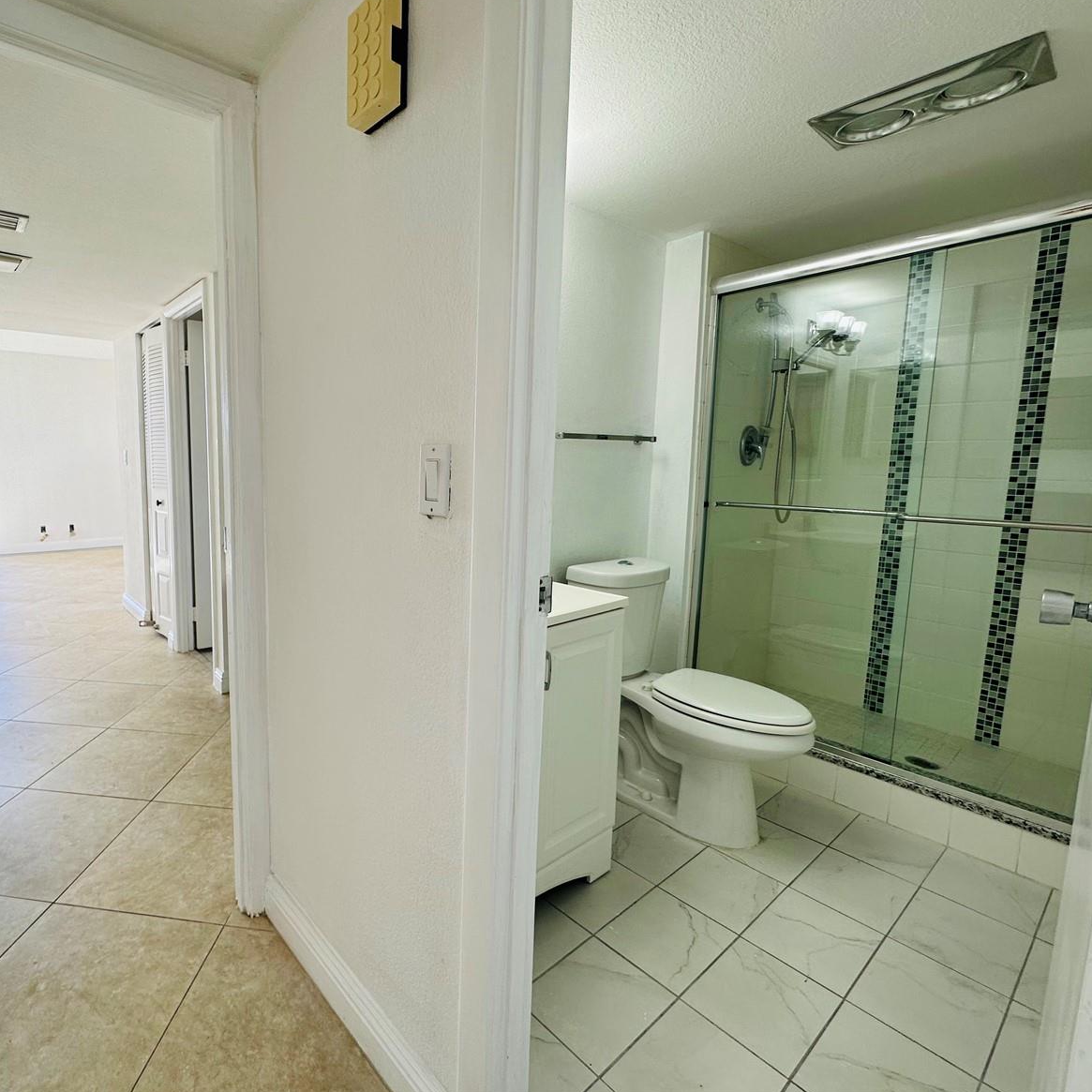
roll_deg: -0.3
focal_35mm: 17
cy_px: 534
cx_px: 389
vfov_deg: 84.0
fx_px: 607
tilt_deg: -8.2
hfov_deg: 81.9
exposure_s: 1/121
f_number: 2.2
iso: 40
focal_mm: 2.22
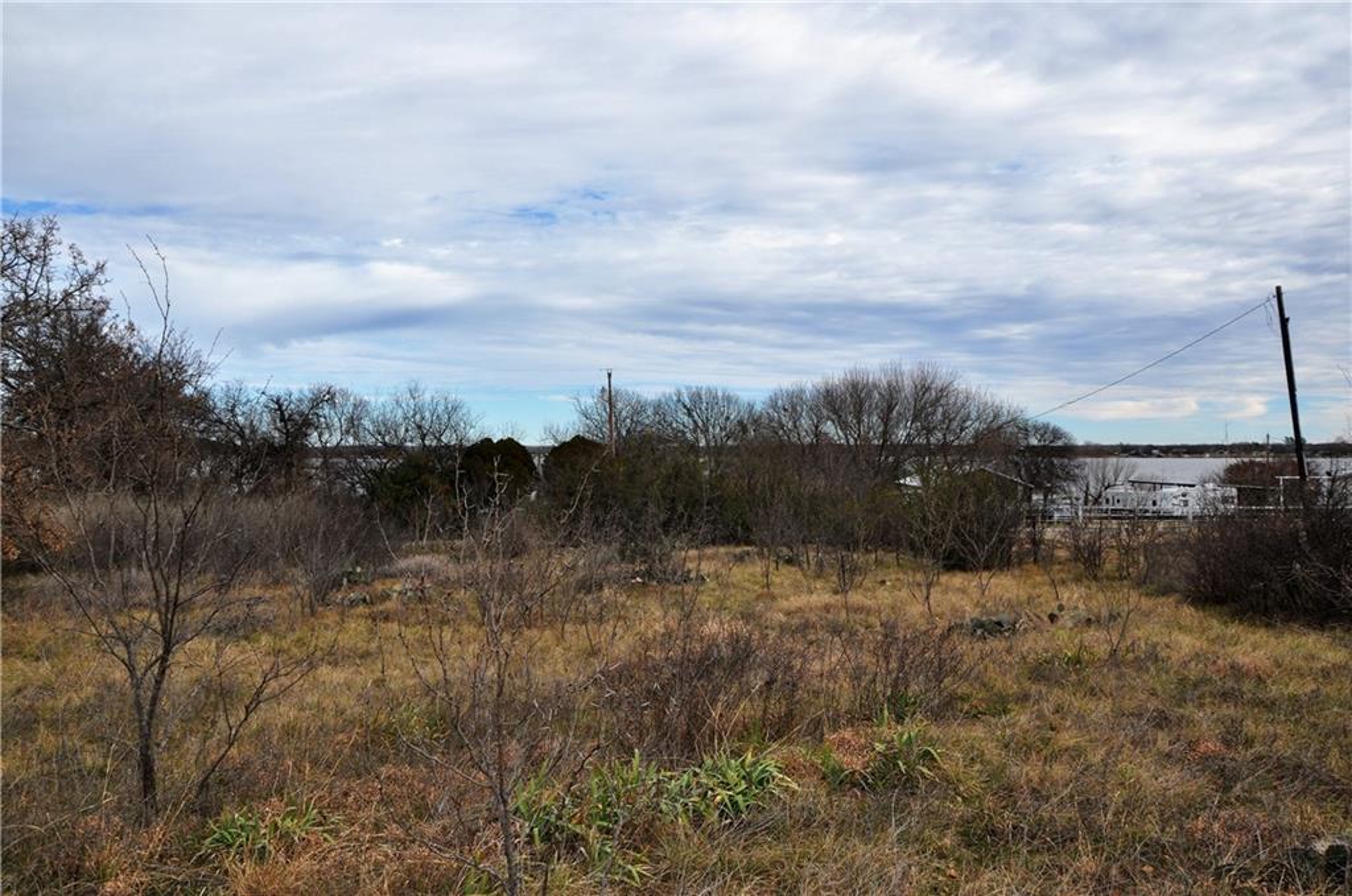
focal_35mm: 27
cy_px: 448
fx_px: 1012
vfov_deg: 47.8
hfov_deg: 67.5
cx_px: 676
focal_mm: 18
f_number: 11
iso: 200
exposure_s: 1/200
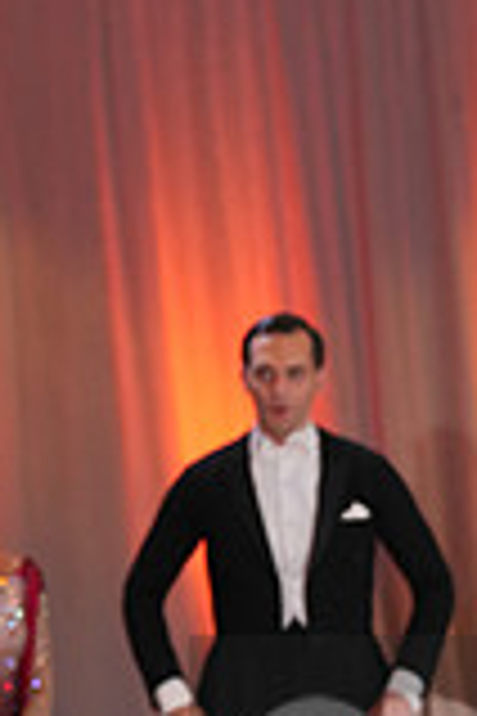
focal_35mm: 368
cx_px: 812
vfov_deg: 5.6
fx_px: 7313
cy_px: 788
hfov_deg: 3.7
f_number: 5.6
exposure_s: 1/200
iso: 1600
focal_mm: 101
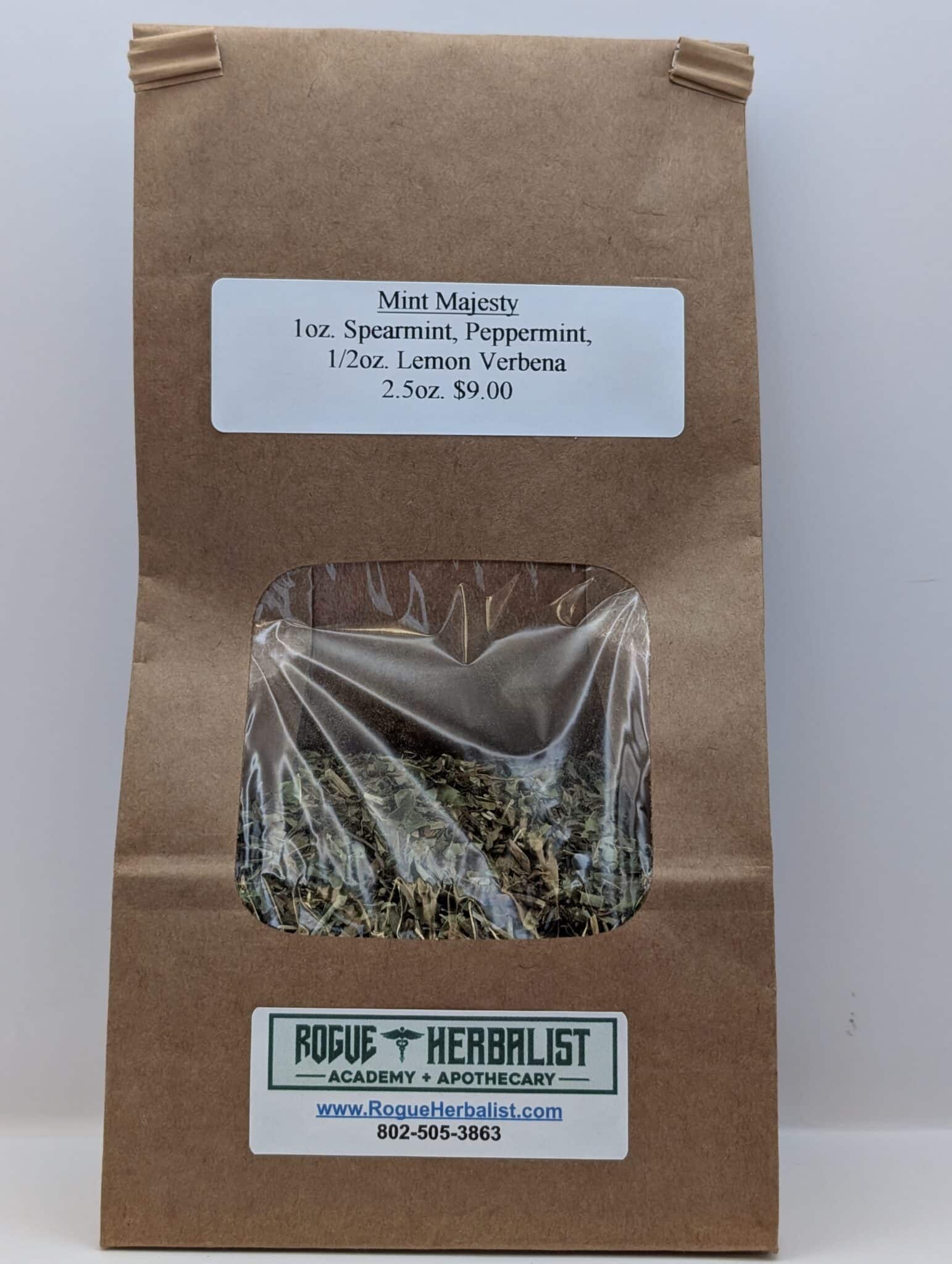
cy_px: 632
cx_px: 476
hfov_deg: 29.7
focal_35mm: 49
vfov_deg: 38.9
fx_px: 1792
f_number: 1.68
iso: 125
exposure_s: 1/43.6
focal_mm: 6.9
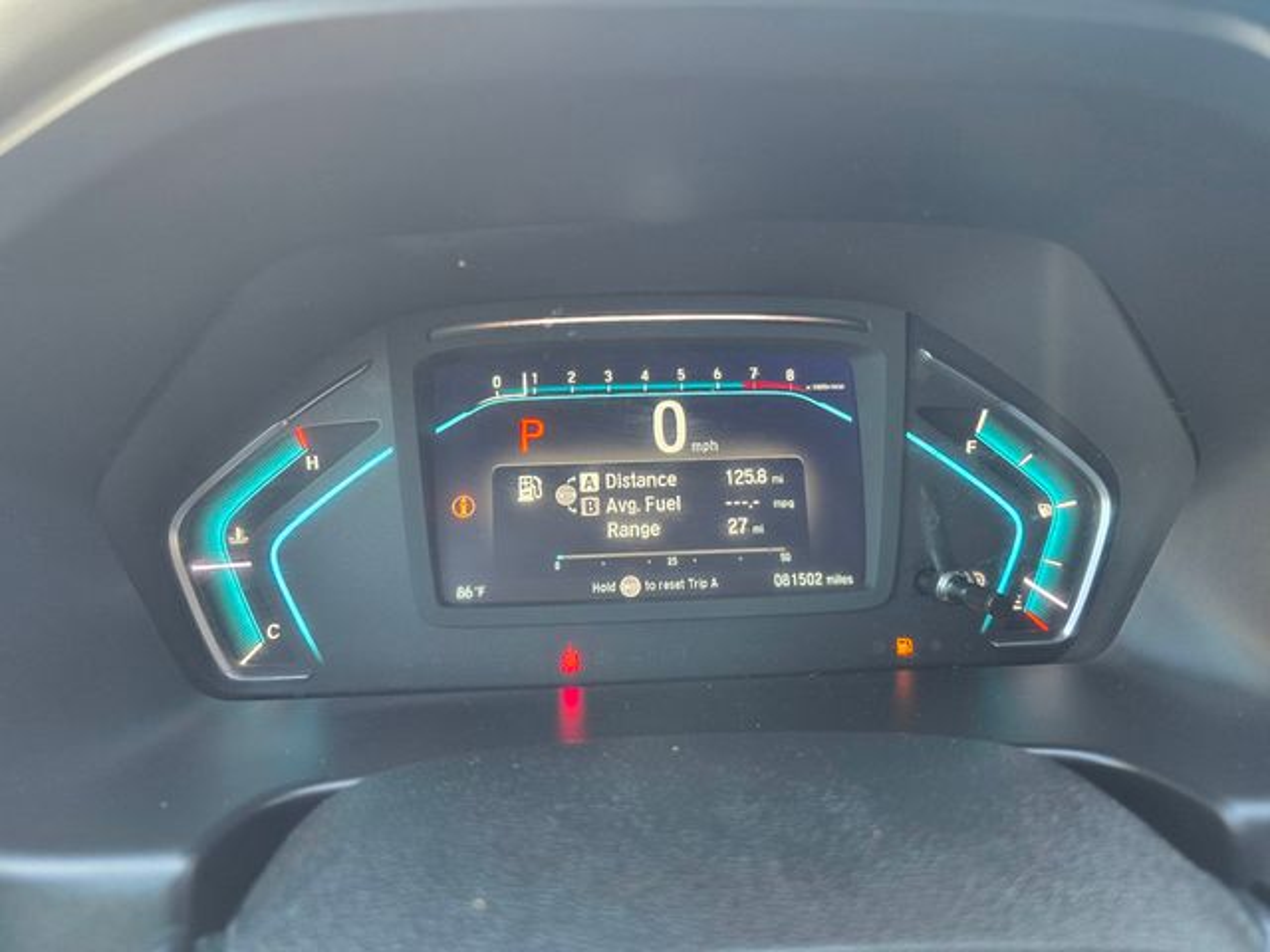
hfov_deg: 73.9
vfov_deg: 58.9
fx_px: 844
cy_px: 476
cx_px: 635
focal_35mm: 23
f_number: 1.7
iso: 320
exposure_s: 1/51
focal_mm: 6.3
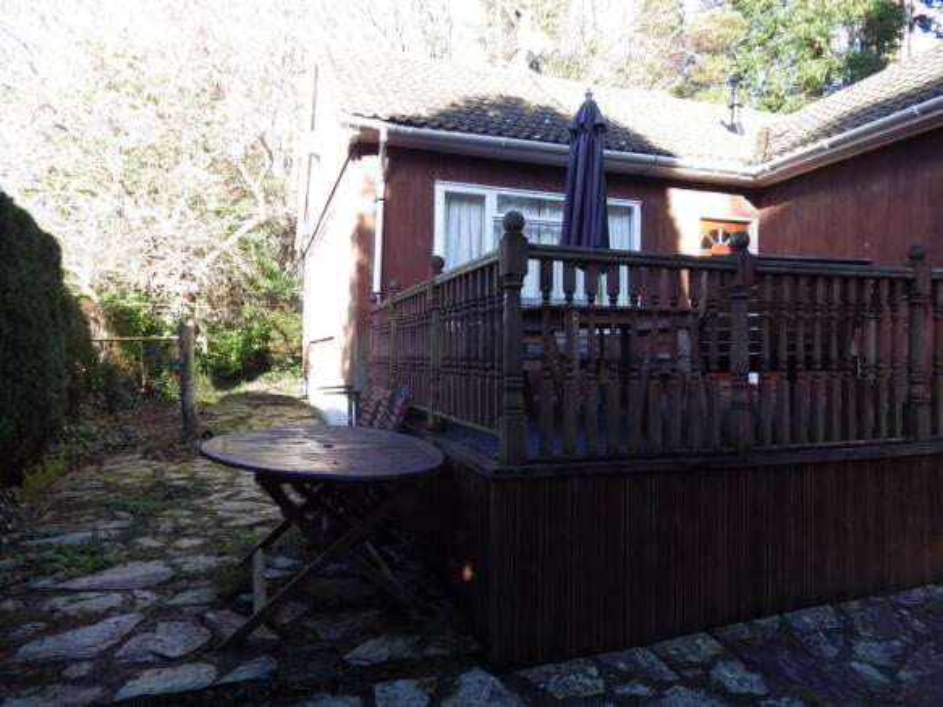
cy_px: 354
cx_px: 472
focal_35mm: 22
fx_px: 599
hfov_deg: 76.4
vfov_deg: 61.1
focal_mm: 4
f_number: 3.1
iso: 100
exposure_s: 1/200
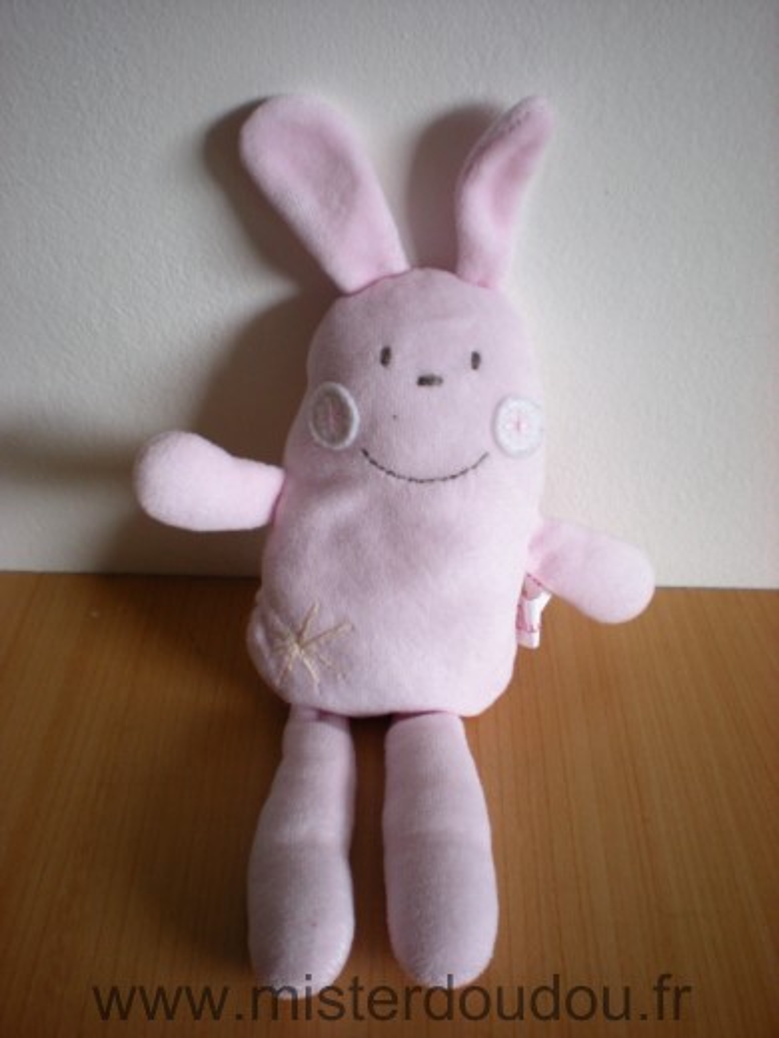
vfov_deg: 49.0
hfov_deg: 37.7
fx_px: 1140
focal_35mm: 38
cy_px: 519
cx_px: 390
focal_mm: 6.3
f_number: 3.1
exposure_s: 1/63.1
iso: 99
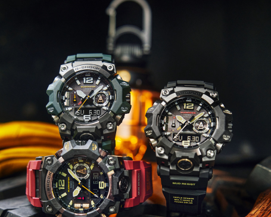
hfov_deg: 26.8
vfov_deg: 21.4
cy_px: 156
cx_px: 125
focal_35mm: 71
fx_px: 569
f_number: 4
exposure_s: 1/160
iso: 500
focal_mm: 43
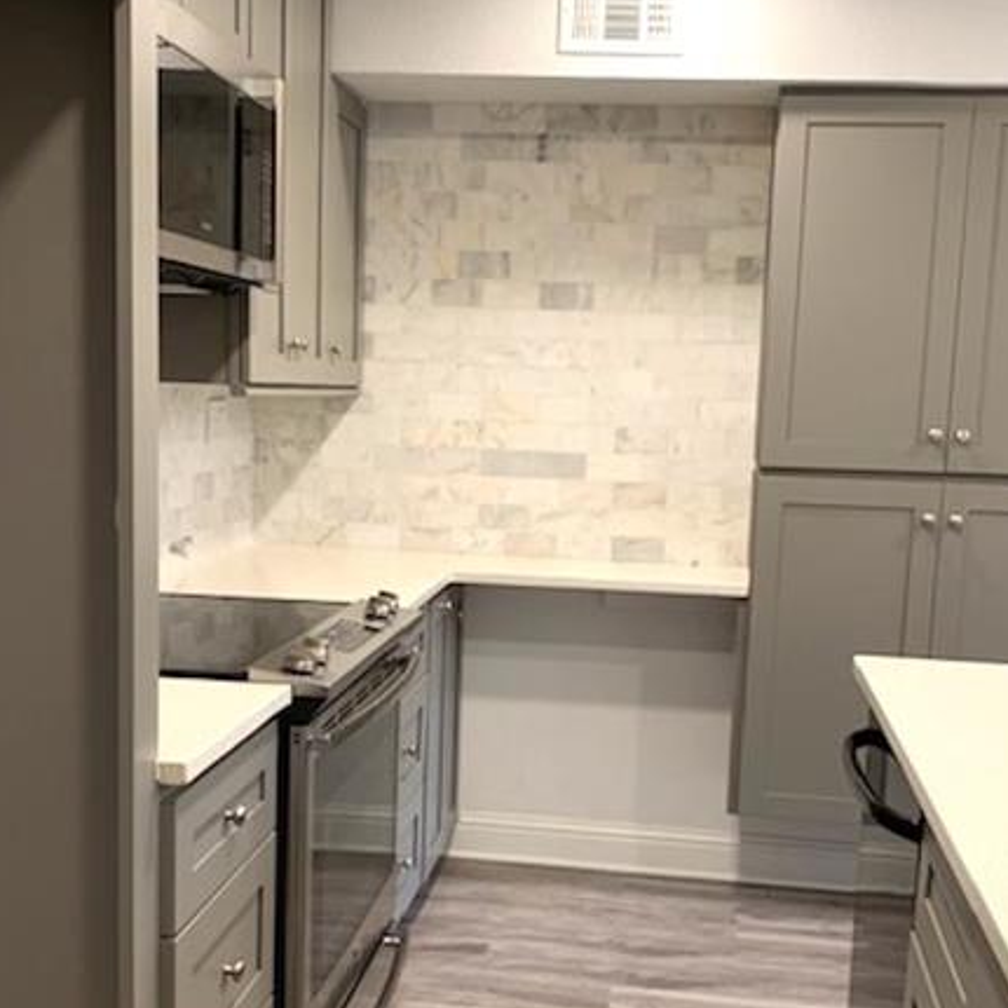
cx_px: 516
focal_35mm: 41
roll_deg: -1.0
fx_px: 1351
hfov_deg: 40.9
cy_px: 617
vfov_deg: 40.7
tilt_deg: -7.2
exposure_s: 1/60
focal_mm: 4.25
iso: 160
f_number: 1.8
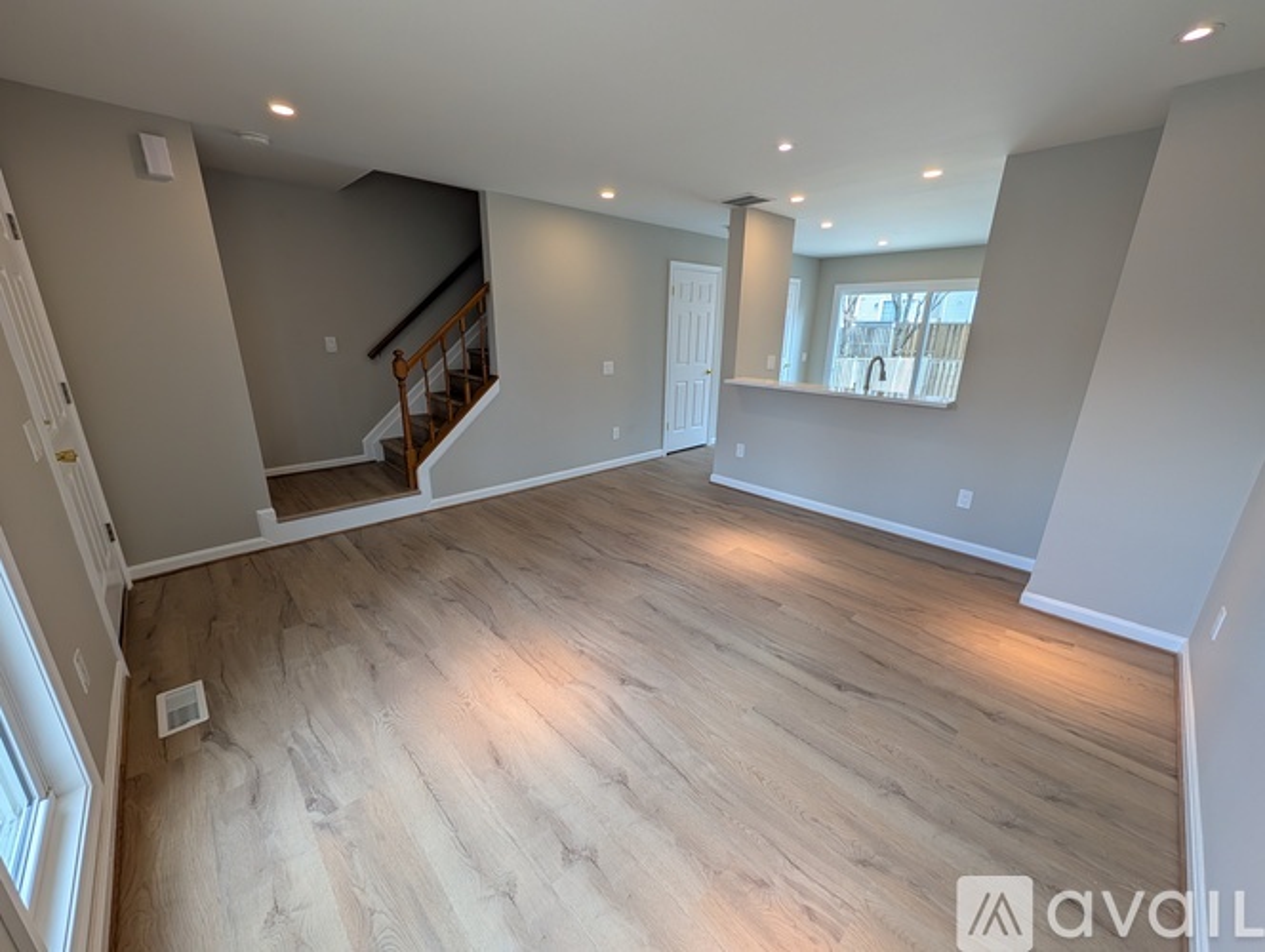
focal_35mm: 12
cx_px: 632
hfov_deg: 110.5
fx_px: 439
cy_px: 476
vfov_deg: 94.6
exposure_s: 1/128
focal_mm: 2.02
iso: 42
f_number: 1.7
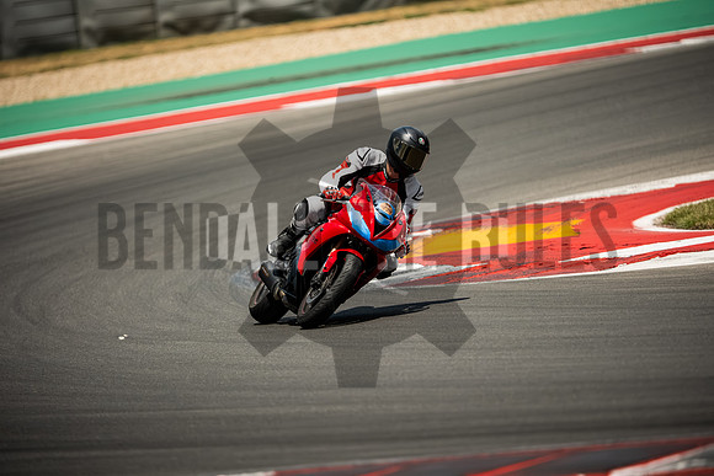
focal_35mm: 300
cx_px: 357
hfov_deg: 6.9
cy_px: 238
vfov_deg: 4.6
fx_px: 5951
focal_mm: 200
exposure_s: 1/2000
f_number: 2
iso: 1600
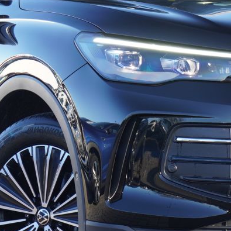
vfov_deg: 7.9
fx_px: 1674
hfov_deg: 7.9
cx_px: 174
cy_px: 90
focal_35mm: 222
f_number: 5.6
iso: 160
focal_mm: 43
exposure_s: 1/90
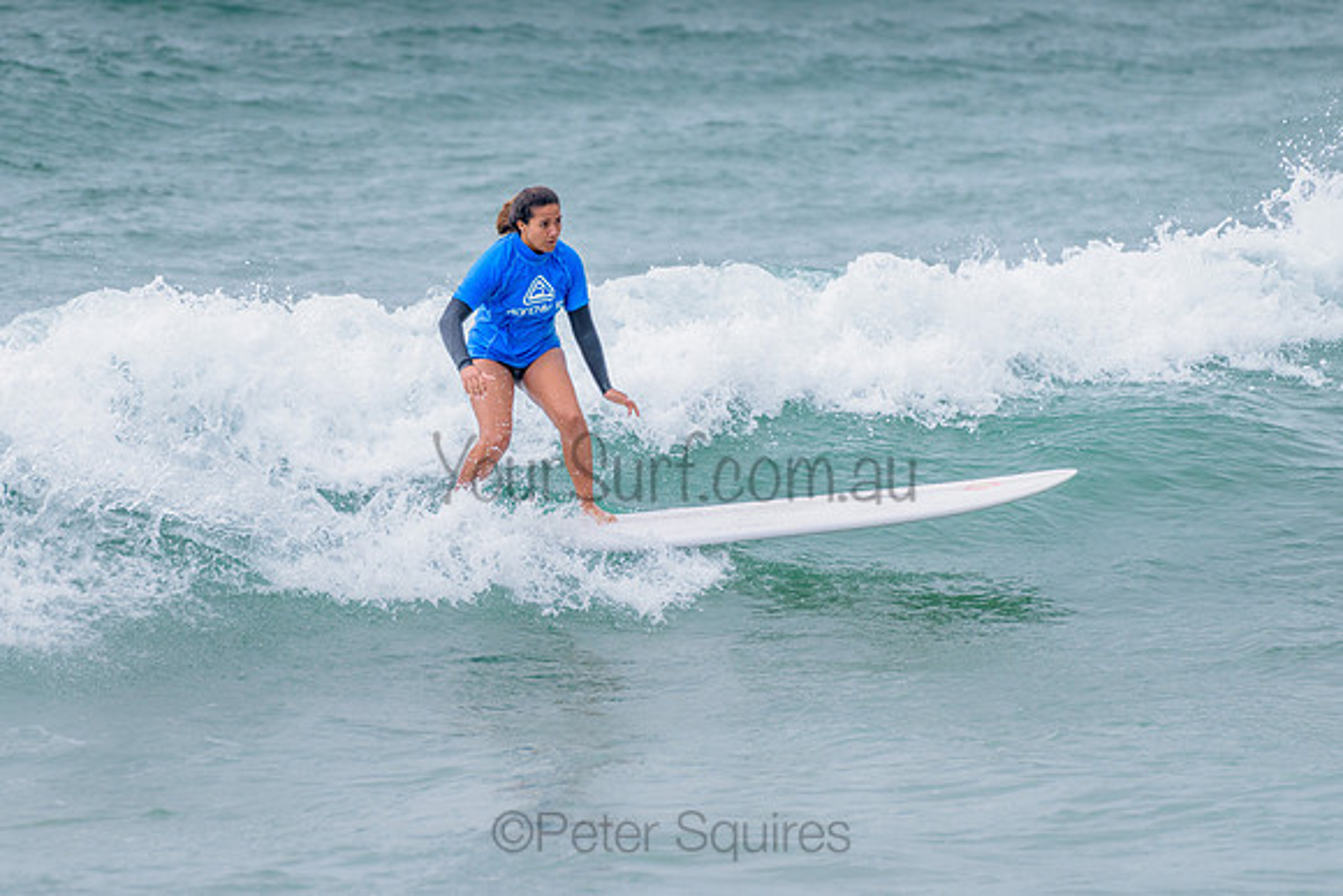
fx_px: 22874
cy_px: 347
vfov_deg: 2.2
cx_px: 547
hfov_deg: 3.4
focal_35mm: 613
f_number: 5.6
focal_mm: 500
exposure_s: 1/2000
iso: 640
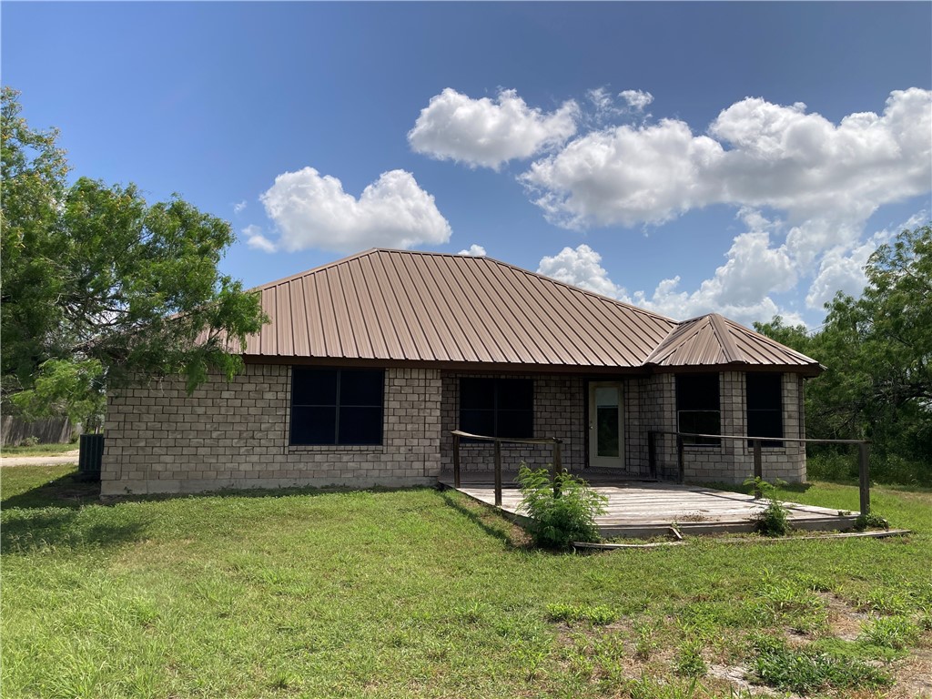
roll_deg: -0.4
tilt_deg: +6.2
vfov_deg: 49.7
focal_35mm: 28
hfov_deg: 63.4
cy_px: 350
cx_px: 466
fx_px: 754
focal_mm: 3.99
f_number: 1.8
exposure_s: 1/3745
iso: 20
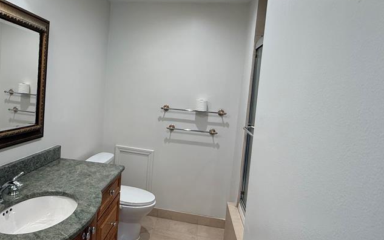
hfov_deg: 73.9
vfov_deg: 51.0
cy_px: 108
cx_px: 152
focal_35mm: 24
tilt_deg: -3.8
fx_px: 251
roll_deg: -4.7
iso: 160
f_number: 2.2
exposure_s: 1/120
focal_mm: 2.22
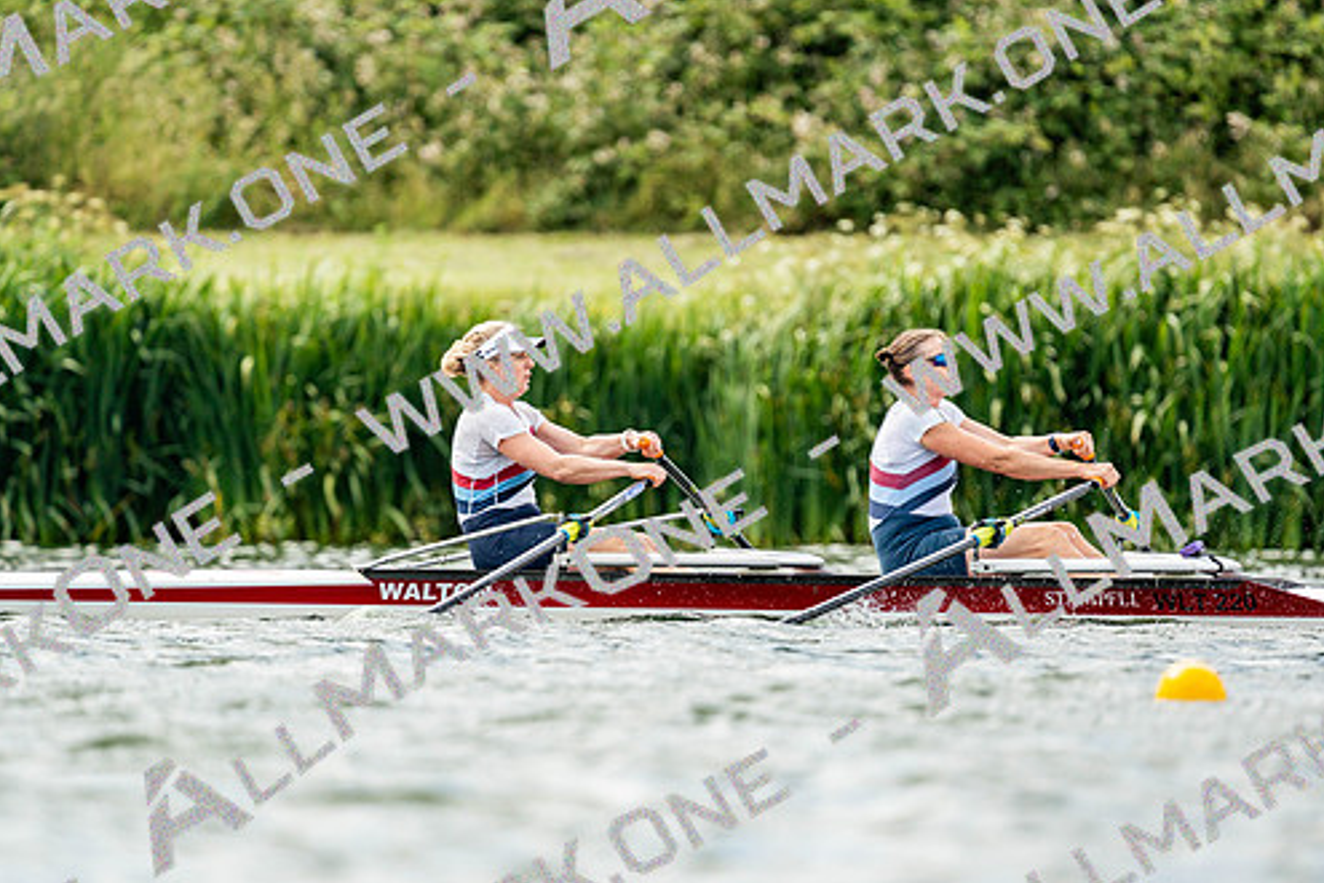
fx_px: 25853
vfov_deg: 2.0
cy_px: 462
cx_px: 687
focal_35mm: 703
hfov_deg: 2.9
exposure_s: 1/2000
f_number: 6.3
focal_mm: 600
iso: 640
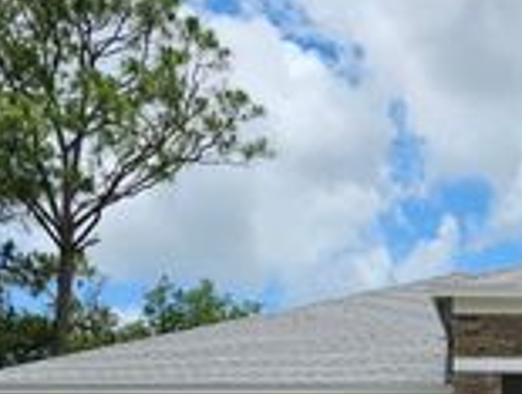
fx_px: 1118
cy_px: 426
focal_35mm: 74
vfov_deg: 19.2
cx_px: 674
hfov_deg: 23.3
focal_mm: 6.3
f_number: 1.7
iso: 10
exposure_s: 1/1391
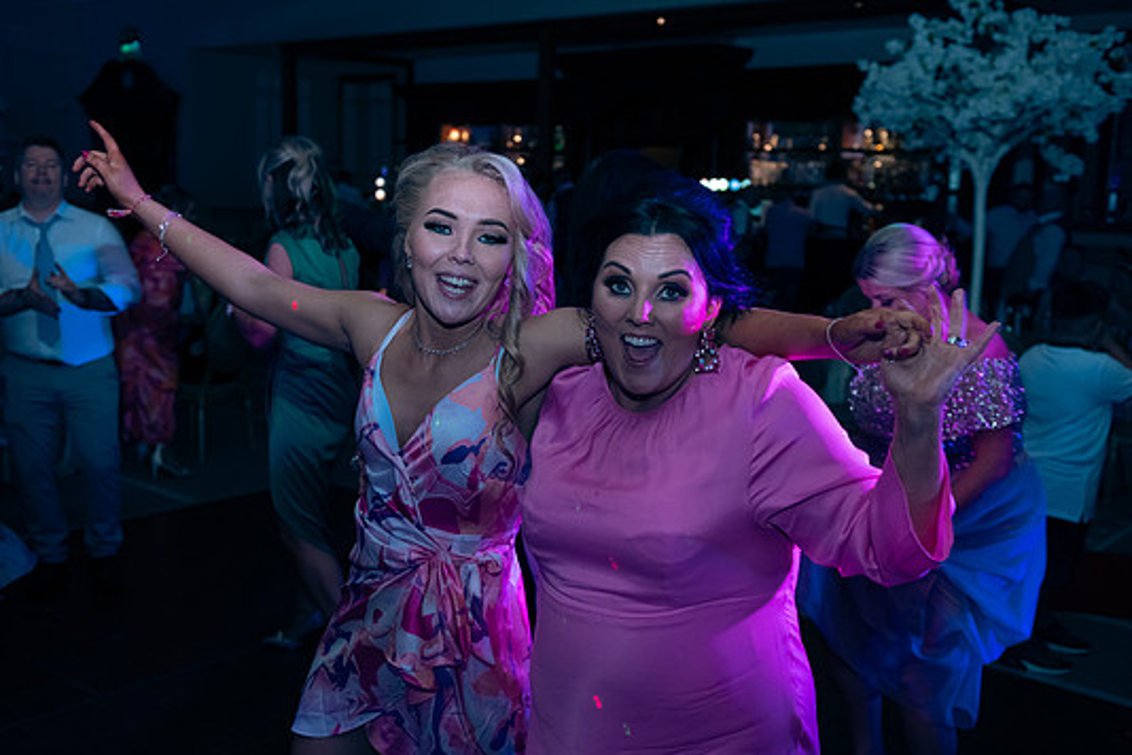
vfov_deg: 35.0
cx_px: 560
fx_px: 1195
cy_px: 391
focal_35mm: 38
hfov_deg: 50.7
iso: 640
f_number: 3.5
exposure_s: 1/160
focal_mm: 35
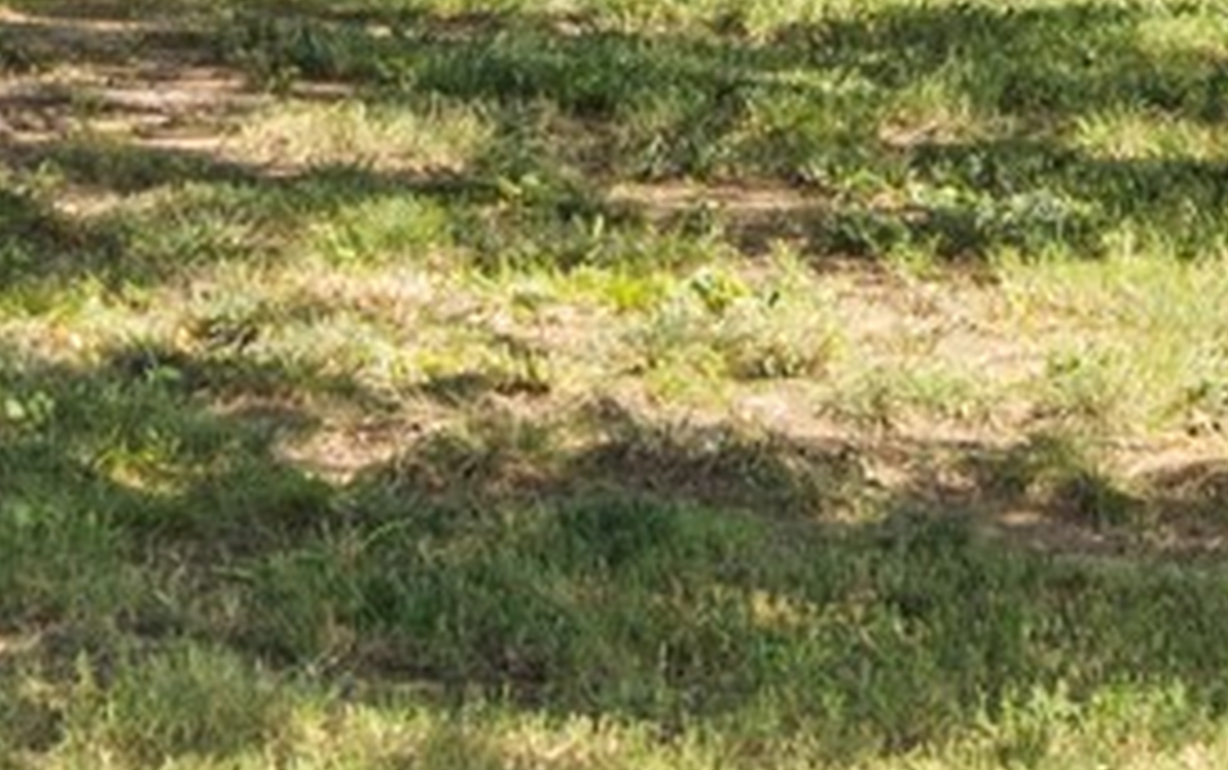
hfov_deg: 6.8
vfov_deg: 4.2
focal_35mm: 304
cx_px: -751
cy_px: -1178
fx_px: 10180
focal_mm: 27
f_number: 8
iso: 320
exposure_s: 1/160
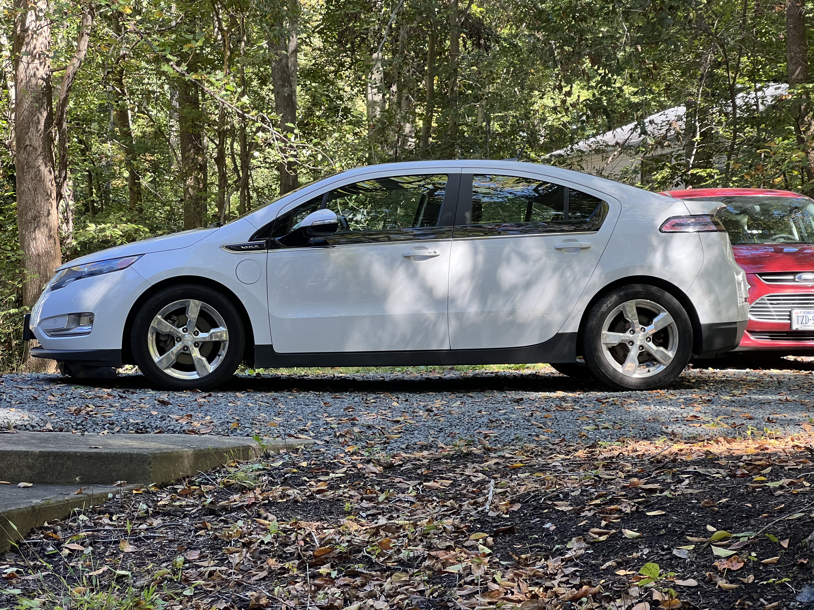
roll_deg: -1.0
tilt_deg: -0.1
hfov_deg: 25.3
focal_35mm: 77
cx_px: 407
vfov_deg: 19.1
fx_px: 1811
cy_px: 305
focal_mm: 9
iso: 80
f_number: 2.8
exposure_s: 1/99
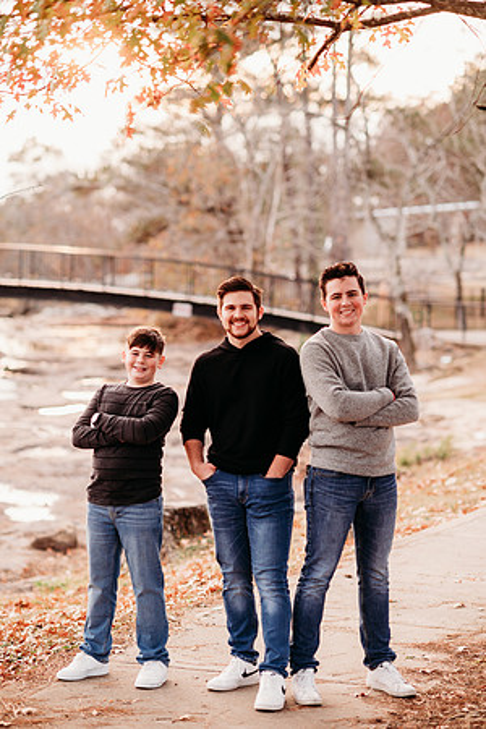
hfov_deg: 16.1
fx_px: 1721
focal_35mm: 85
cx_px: 243
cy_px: 364
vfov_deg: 23.9
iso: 320
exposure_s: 1/400
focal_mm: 85
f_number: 2.2
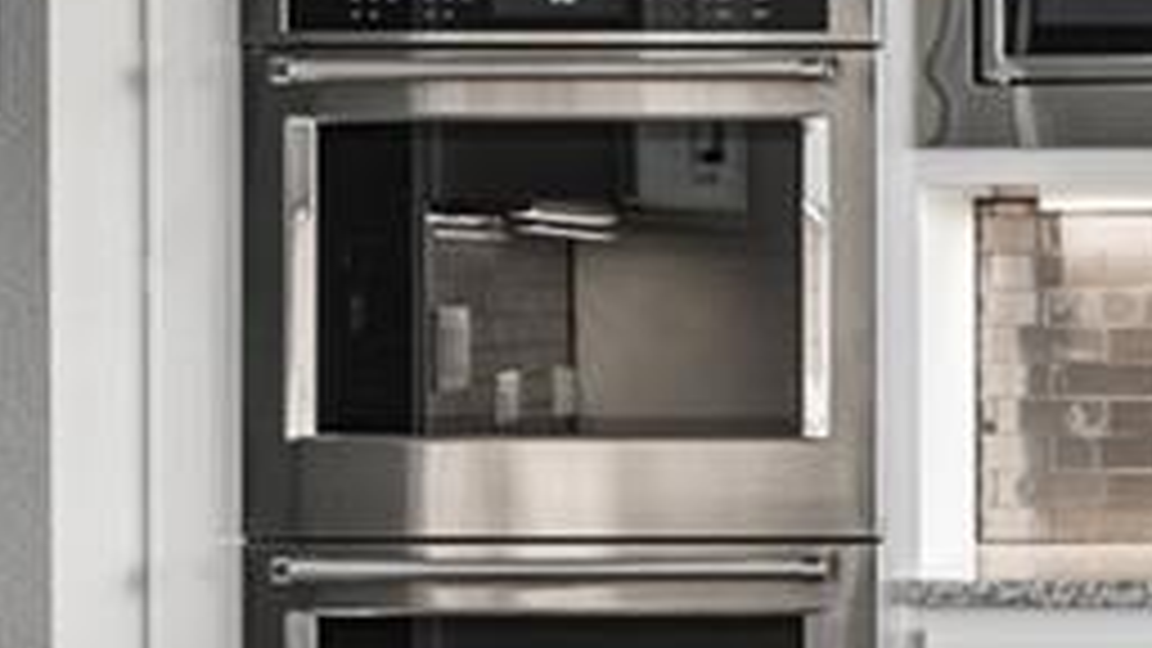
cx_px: 1395
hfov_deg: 17.3
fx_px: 3604
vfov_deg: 10.3
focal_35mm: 118
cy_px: 320
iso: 200
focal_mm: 18
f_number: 8
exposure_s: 1/3
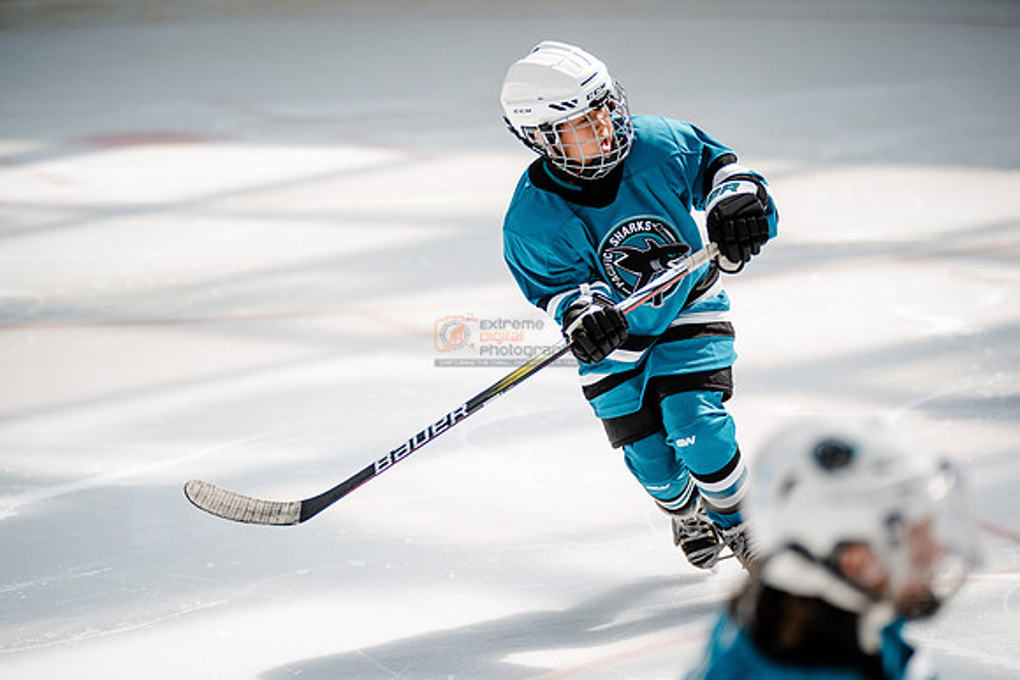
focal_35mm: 209
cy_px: 340
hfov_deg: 9.8
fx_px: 5923
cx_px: 510
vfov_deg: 6.6
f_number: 3.2
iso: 1250
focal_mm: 209
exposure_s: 1/2500
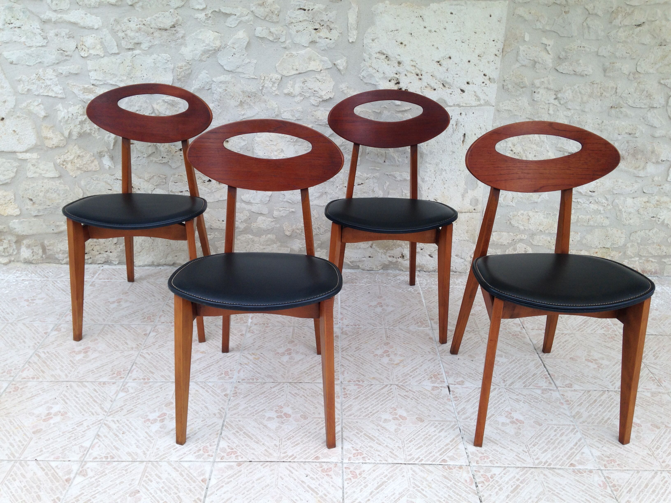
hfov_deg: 55.4
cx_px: 336
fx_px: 640
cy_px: 252
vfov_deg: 42.9
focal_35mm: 33
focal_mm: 4.12
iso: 50
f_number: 2.4
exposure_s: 1/191
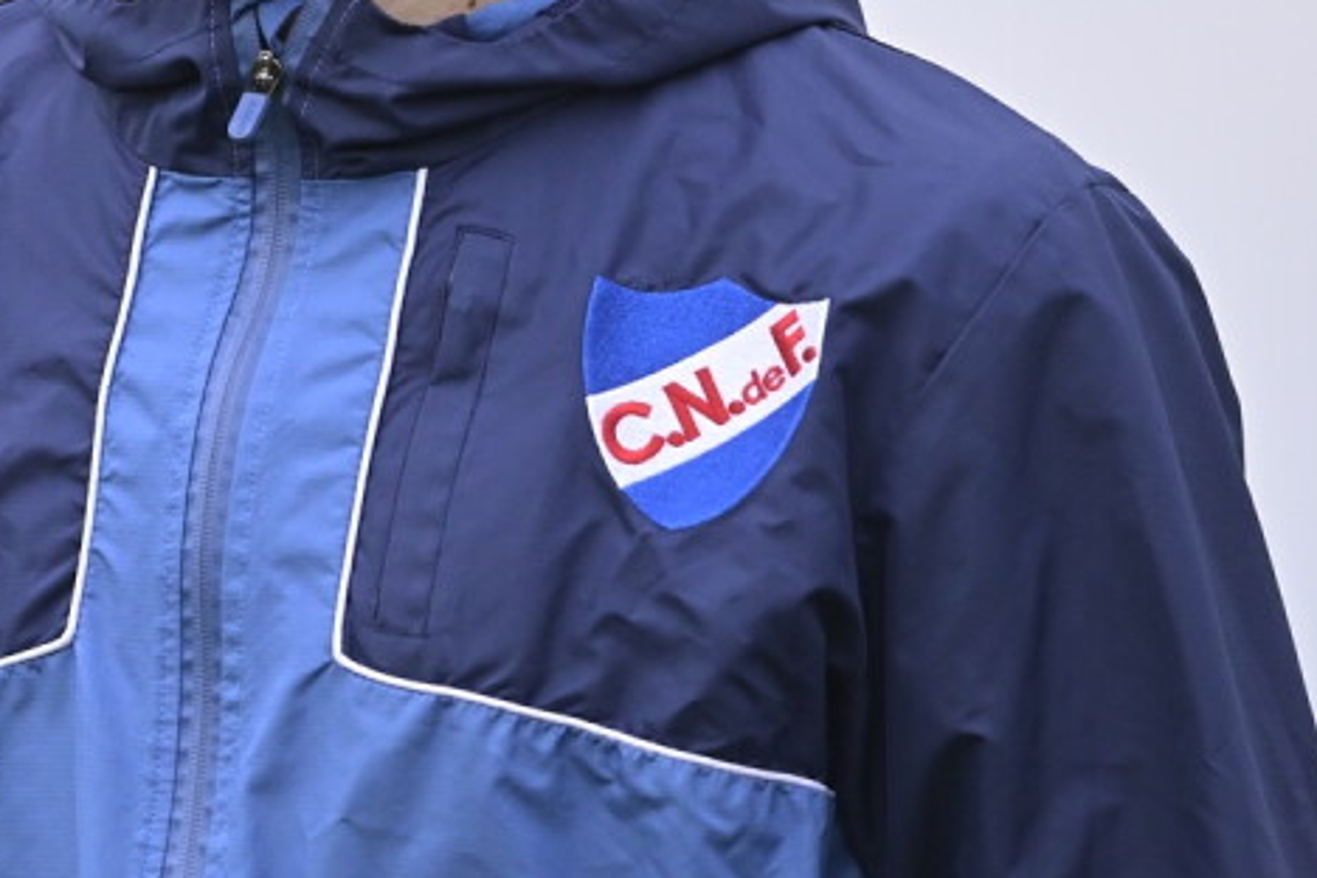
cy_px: 70
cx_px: -110
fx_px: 37532
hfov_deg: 2.0
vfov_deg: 1.3
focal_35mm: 1026
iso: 2500
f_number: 5.6
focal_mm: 400
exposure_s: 1/3200
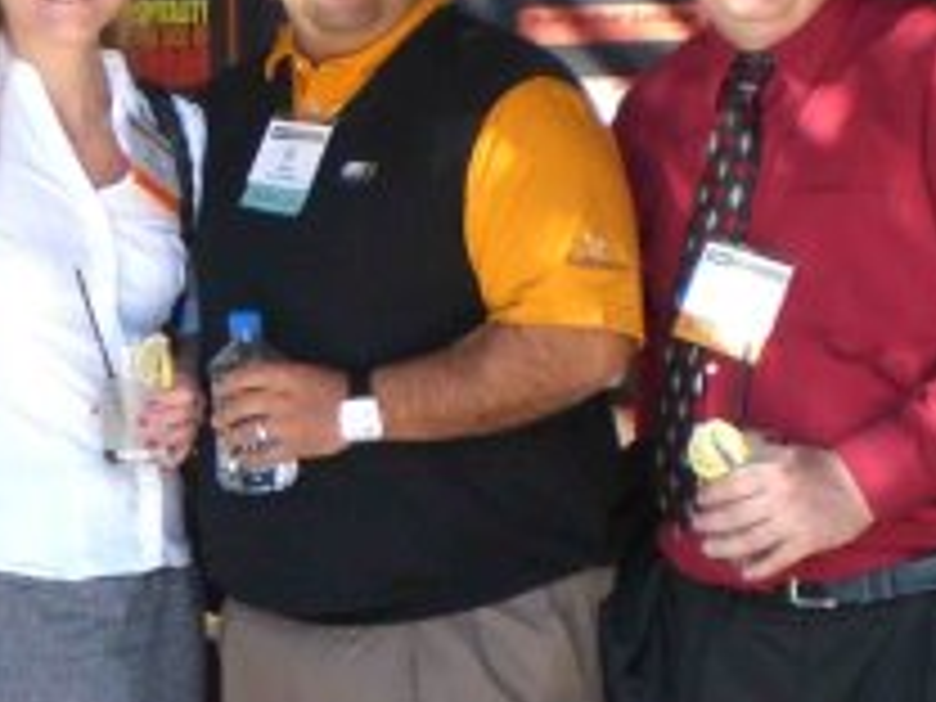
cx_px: 310
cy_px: 371
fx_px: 3461
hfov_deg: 15.4
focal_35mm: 128
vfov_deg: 11.6
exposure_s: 1/100
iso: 100
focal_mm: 6.3
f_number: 3.1
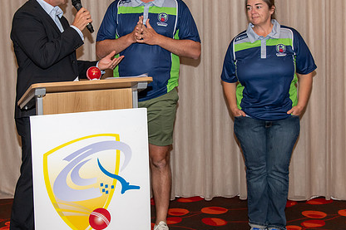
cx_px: 138
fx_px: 586
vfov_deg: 22.2
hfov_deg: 32.8
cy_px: 83
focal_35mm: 61
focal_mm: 38
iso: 800
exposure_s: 1/60
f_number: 5.6
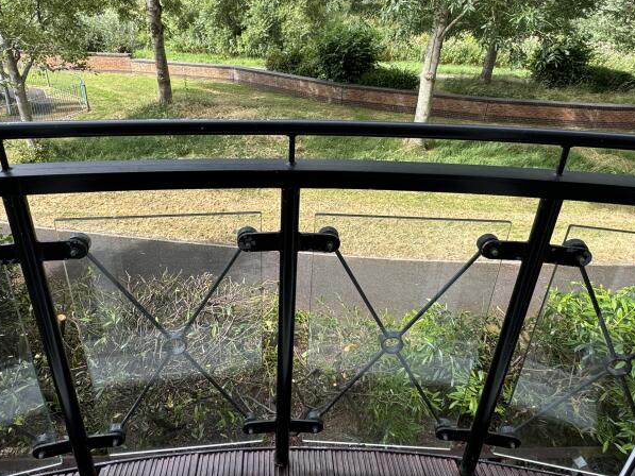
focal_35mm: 24
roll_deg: -1.5
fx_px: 440
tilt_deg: -23.9
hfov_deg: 71.5
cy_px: 182
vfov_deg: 56.2
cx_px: 291
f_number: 2.2
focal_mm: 2.22
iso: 40
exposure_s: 1/317
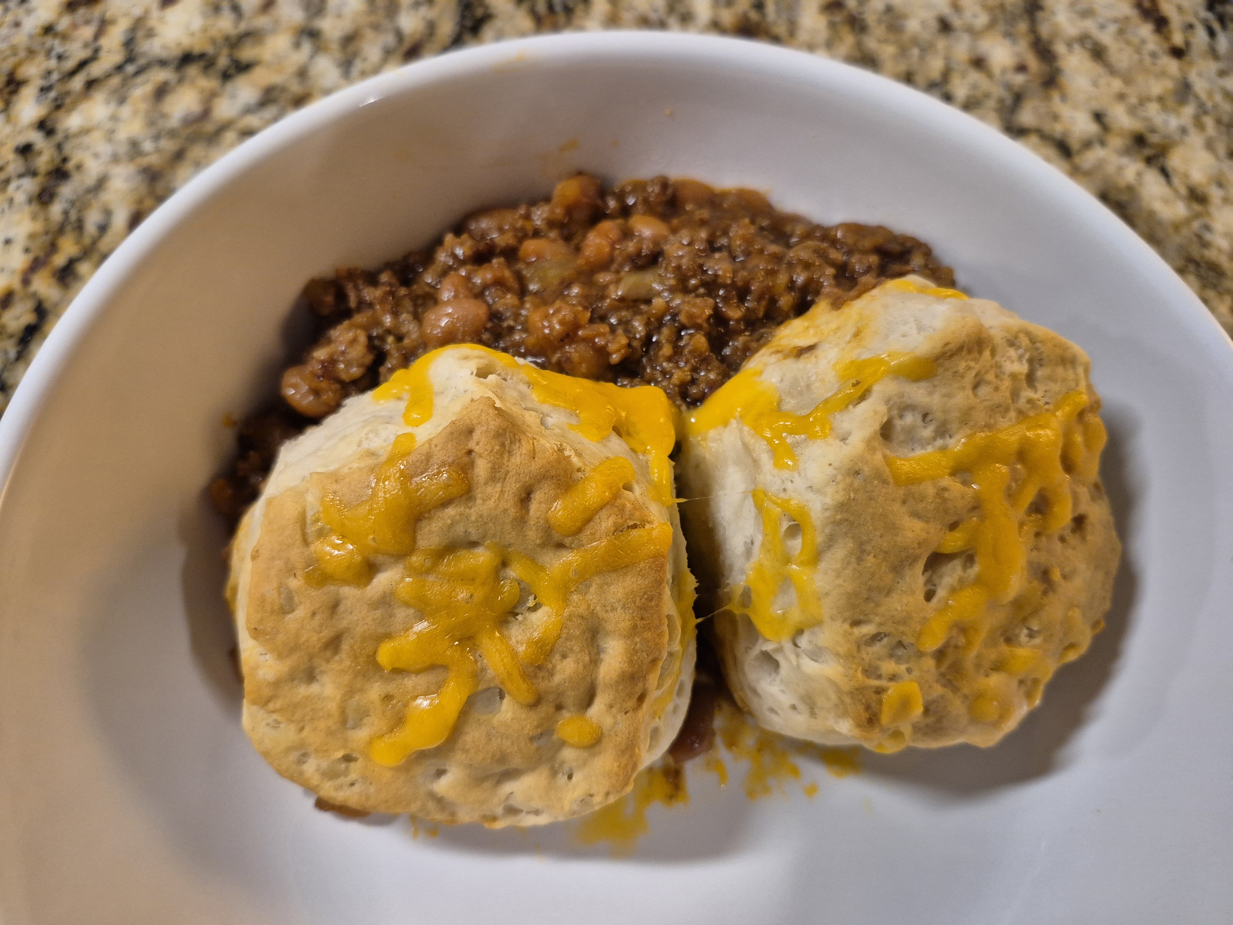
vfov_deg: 58.9
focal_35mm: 23
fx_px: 819
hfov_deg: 73.9
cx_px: 616
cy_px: 462
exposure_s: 1/120
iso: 500
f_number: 1.8
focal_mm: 5.4
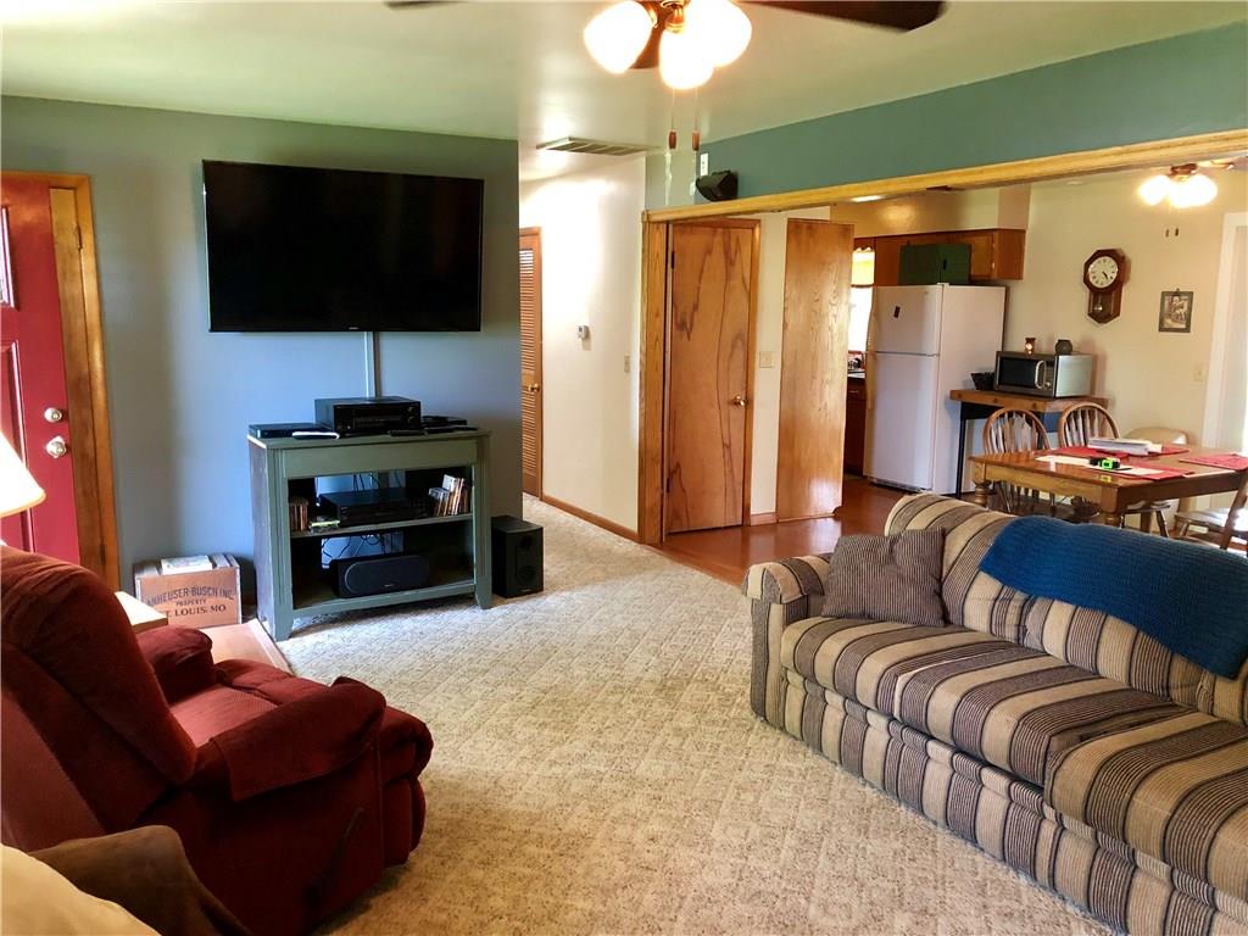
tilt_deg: -9.7
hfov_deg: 63.4
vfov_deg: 49.7
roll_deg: -0.4
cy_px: 468
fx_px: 1009
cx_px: 624
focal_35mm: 28
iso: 100
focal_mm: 3.99
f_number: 1.8
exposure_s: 1/15
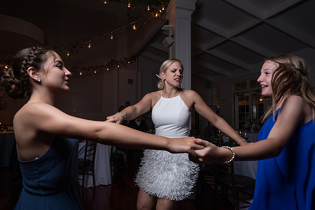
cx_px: 151
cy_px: 105
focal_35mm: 23
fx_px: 199
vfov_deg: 55.7
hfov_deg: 76.7
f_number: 5.6
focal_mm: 21
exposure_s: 1/200
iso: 2000
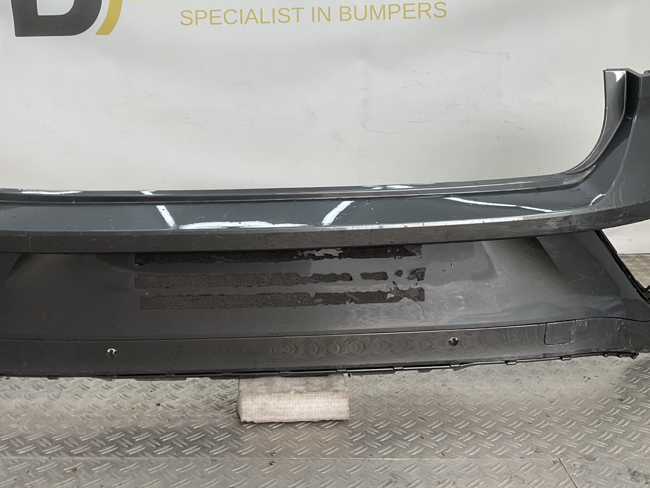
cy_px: 166
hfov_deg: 45.7
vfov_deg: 34.8
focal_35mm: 41
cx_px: 292
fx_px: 770
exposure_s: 1/163
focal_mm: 3
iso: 16
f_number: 1.8
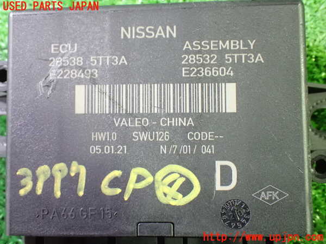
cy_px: 122
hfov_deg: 42.9
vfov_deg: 32.9
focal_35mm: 44
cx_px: 163
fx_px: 414
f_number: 2.9
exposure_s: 1/30
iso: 1600
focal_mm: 7.84
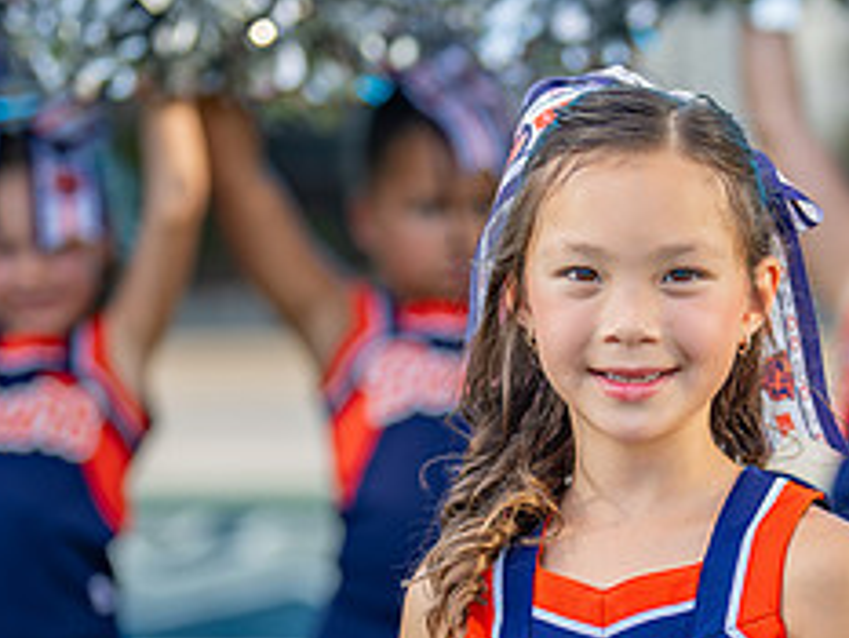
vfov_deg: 11.0
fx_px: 3288
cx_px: 712
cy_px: 571
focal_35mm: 134
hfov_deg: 14.6
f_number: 1.4
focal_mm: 50
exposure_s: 1/2000
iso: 160
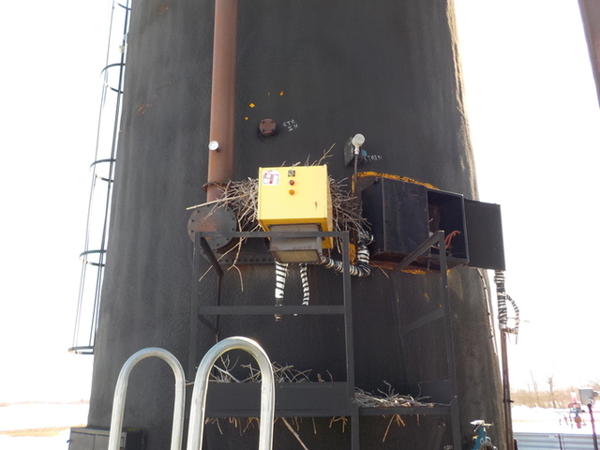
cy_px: 225
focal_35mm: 30
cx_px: 300
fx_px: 520
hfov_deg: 60.0
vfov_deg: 46.8
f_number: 3.3
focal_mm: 4.1
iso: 125
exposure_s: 1/320
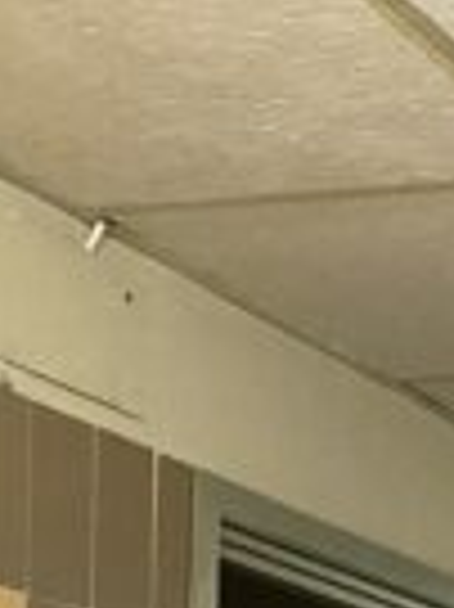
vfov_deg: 14.4
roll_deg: -1.5
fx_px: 2137
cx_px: 1056
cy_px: 1058
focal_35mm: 122
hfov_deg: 10.6
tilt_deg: -0.2
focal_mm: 4.25
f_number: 1.8
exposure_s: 1/50
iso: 400
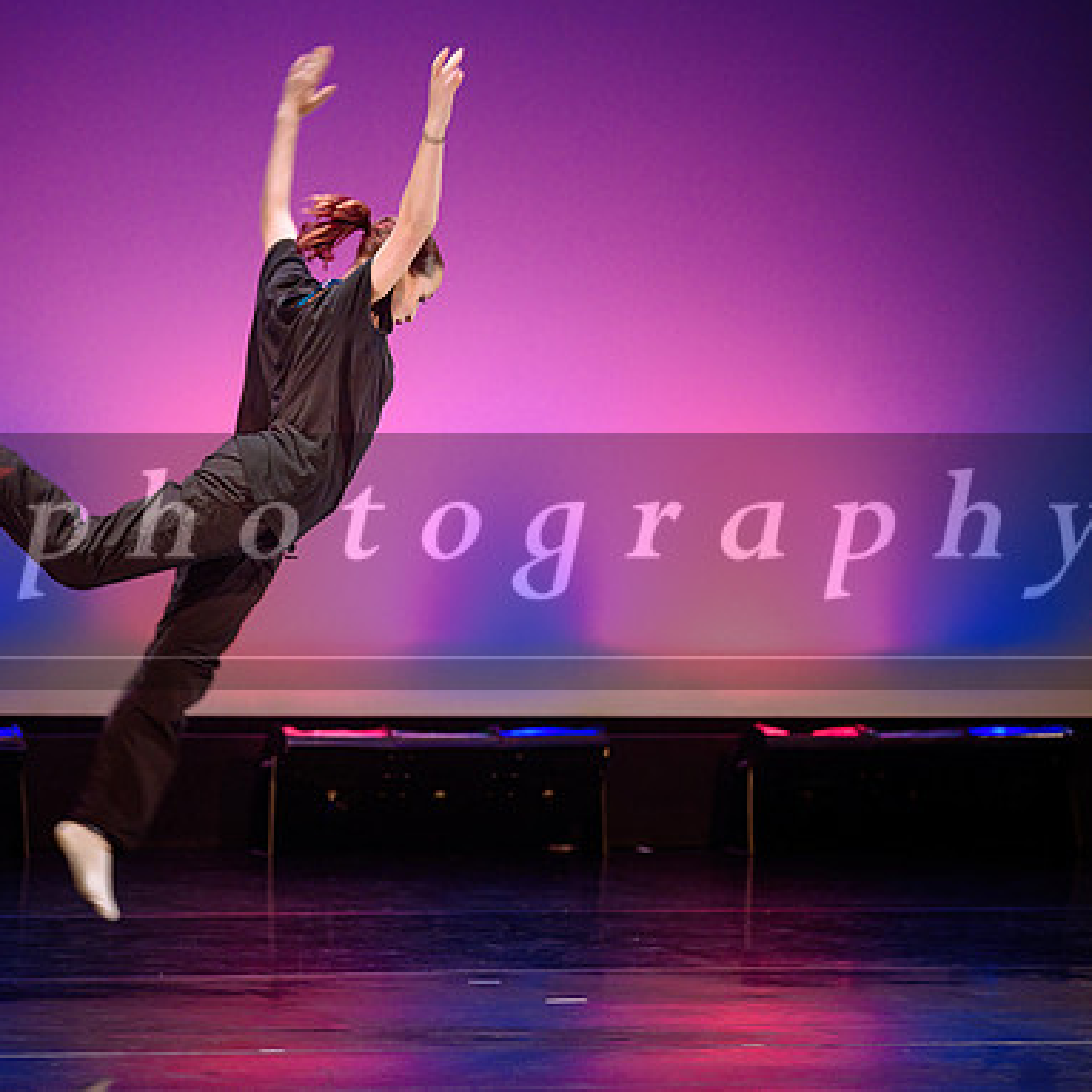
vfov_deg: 9.1
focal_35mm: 193
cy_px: 543
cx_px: 525
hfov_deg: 9.1
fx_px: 6888
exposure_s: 1/200
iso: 1600
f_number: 2.8
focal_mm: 150
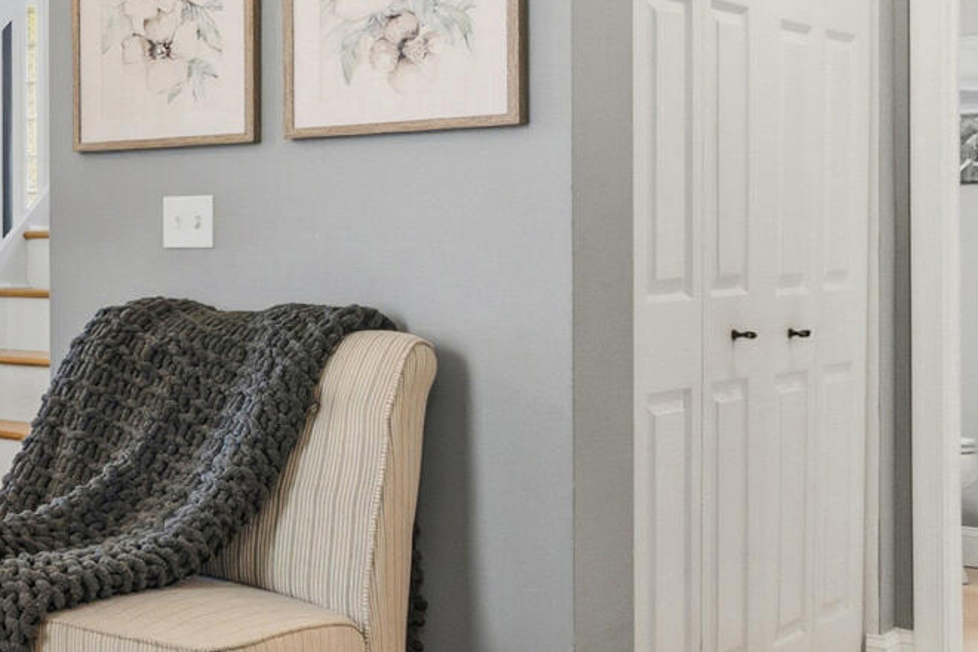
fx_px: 1440
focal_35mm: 53
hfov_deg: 27.5
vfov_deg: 25.4
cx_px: -446
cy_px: 232
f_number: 9
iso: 250
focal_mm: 14
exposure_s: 2
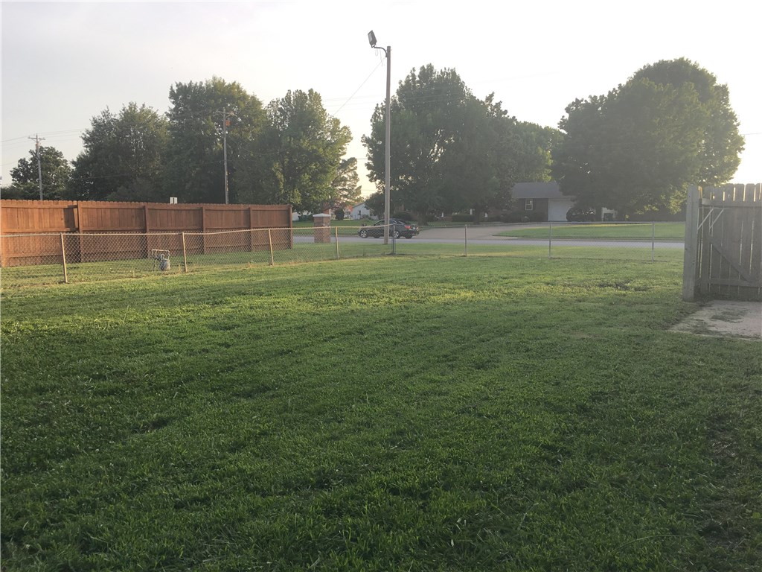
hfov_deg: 61.7
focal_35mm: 29
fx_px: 638
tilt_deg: -4.5
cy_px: 286
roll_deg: -0.5
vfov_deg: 48.2
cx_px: 381
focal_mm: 4.15
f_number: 2.2
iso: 25
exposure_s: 1/318
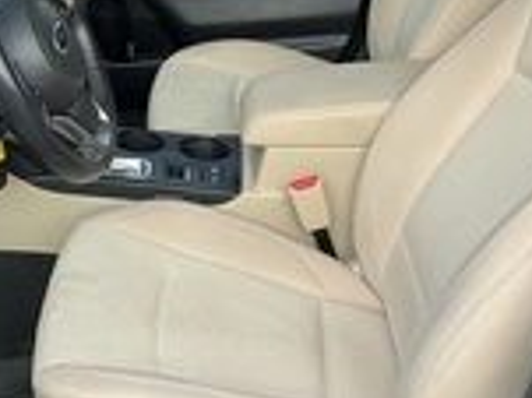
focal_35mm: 77
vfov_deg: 19.1
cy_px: 264
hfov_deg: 25.0
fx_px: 1182
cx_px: 127
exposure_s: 1/348
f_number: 1.8
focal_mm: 3
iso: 25
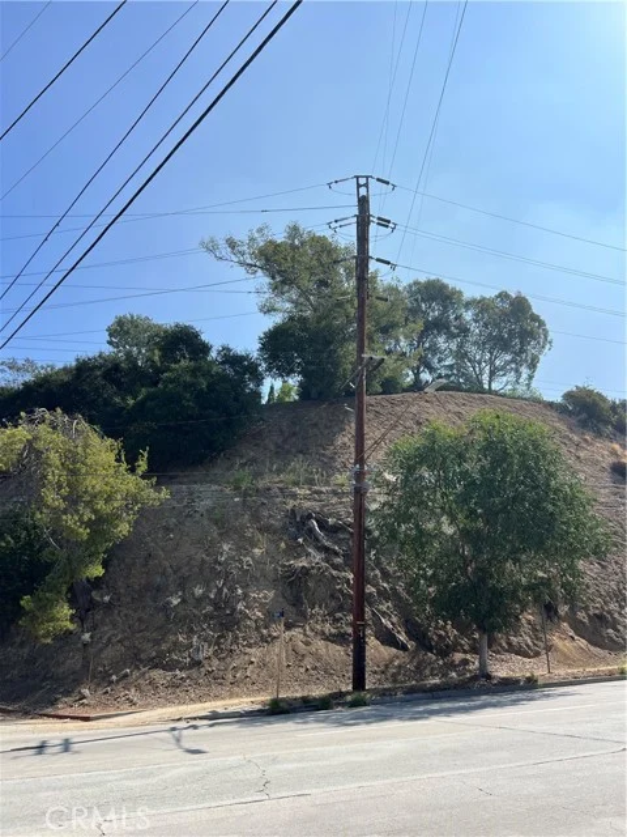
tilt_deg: +21.6
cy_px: 418
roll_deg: -0.5
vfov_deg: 67.3
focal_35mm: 26
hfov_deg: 53.1
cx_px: 314
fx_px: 628
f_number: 1.5
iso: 50
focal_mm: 5.7
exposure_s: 1/5319
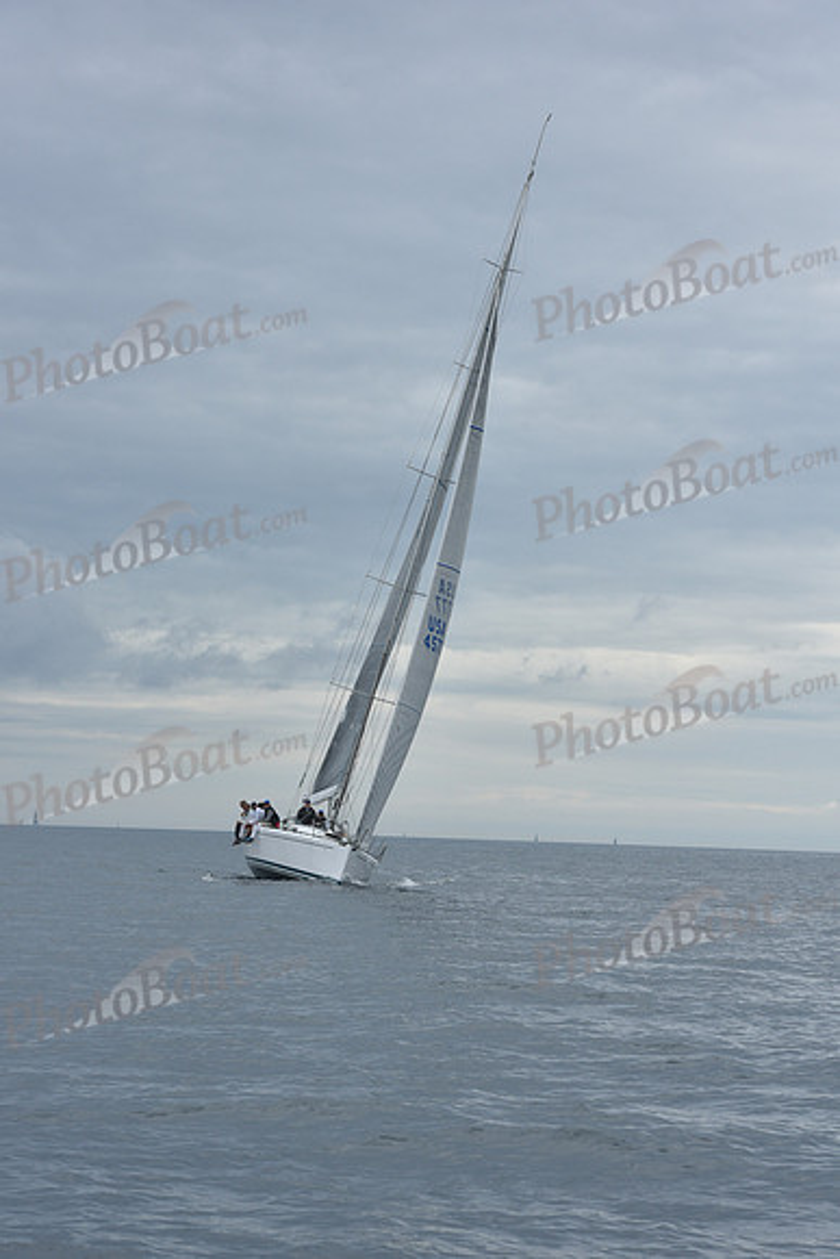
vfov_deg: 20.4
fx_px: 3498
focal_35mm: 100
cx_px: 420
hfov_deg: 13.7
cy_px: 630
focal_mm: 100
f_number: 10
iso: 250
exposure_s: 1/800
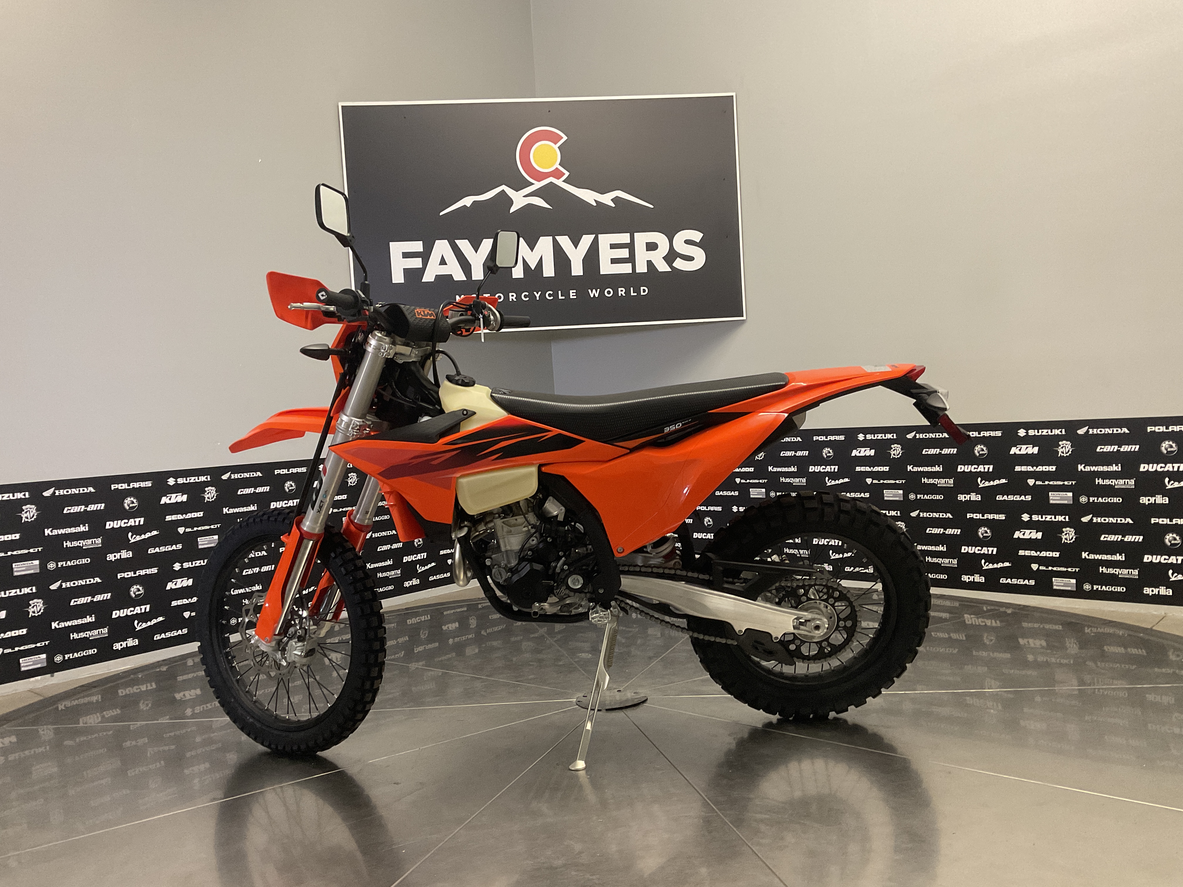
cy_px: 444
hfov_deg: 61.7
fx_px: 991
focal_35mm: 29
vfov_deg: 48.2
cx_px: 592
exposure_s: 1/60
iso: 200
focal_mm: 3
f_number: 1.8
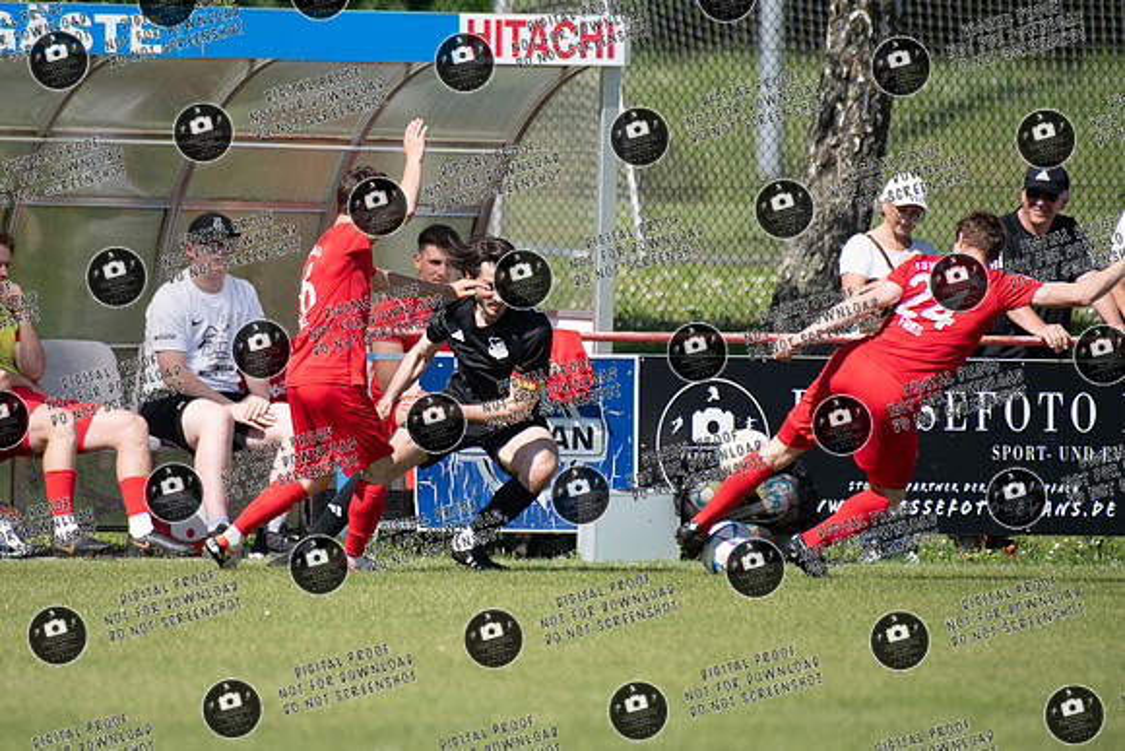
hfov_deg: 3.2
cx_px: 458
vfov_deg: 2.1
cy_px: 309
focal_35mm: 646
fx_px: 20195
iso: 400
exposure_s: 1/1600
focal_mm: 500
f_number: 5.6
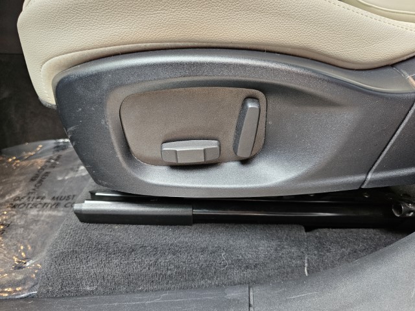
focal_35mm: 23
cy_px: 156
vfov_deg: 58.9
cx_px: 208
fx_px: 276
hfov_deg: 73.9
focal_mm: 6.3
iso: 500
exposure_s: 1/100
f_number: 1.7
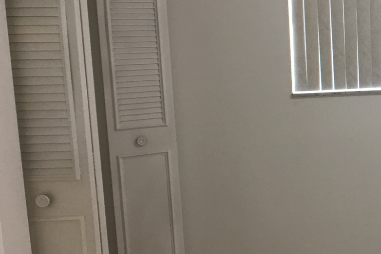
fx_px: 836
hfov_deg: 22.9
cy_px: 100
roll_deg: +0.5
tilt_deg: -6.1
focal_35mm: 79
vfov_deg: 17.3
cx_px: 494
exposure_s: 1/15
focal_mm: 4.15
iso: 25
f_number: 2.2
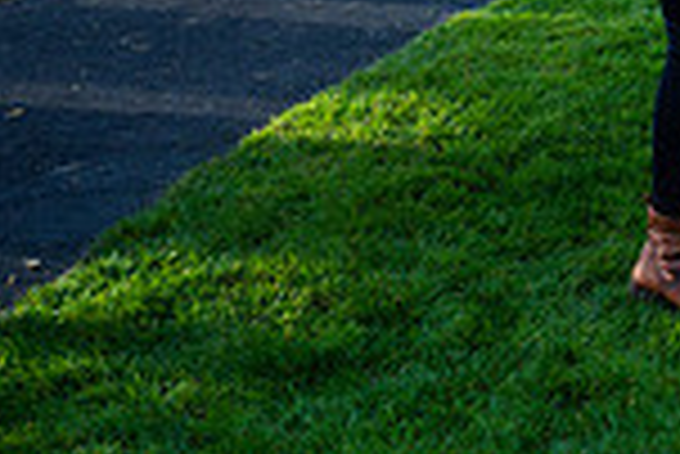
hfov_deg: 19.4
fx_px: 1739
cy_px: -409
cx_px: 1009
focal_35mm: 92
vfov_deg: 13.2
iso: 500
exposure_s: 1/800
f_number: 4
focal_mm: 24
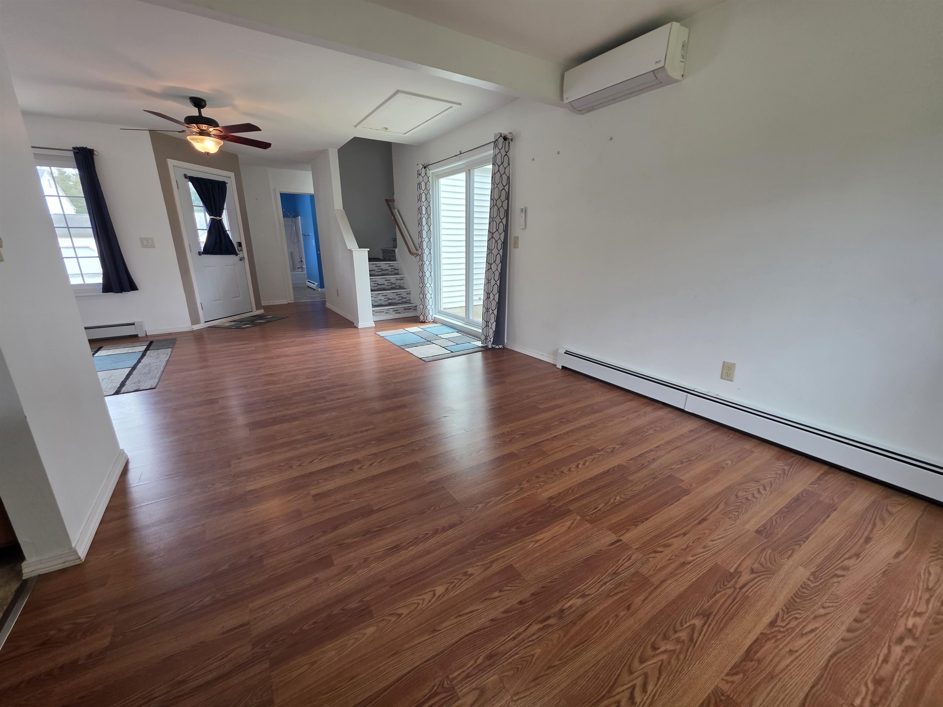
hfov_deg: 106.2
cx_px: 472
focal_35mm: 13
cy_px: 354
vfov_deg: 89.9
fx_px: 354
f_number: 1.9
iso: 125
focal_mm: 2.2
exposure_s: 1/120
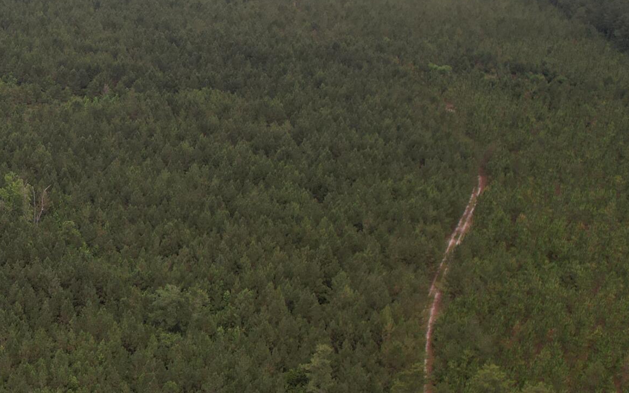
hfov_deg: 29.6
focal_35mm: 58
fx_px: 994
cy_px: 250
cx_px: -143
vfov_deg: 22.3
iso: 120
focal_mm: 8.38
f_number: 2.8
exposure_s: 1/15
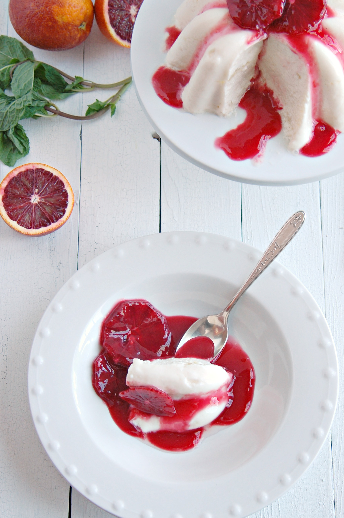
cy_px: 271
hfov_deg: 15.7
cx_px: 187
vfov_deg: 23.4
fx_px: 1249
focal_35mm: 87
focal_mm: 52
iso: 400
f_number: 5
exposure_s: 1/30
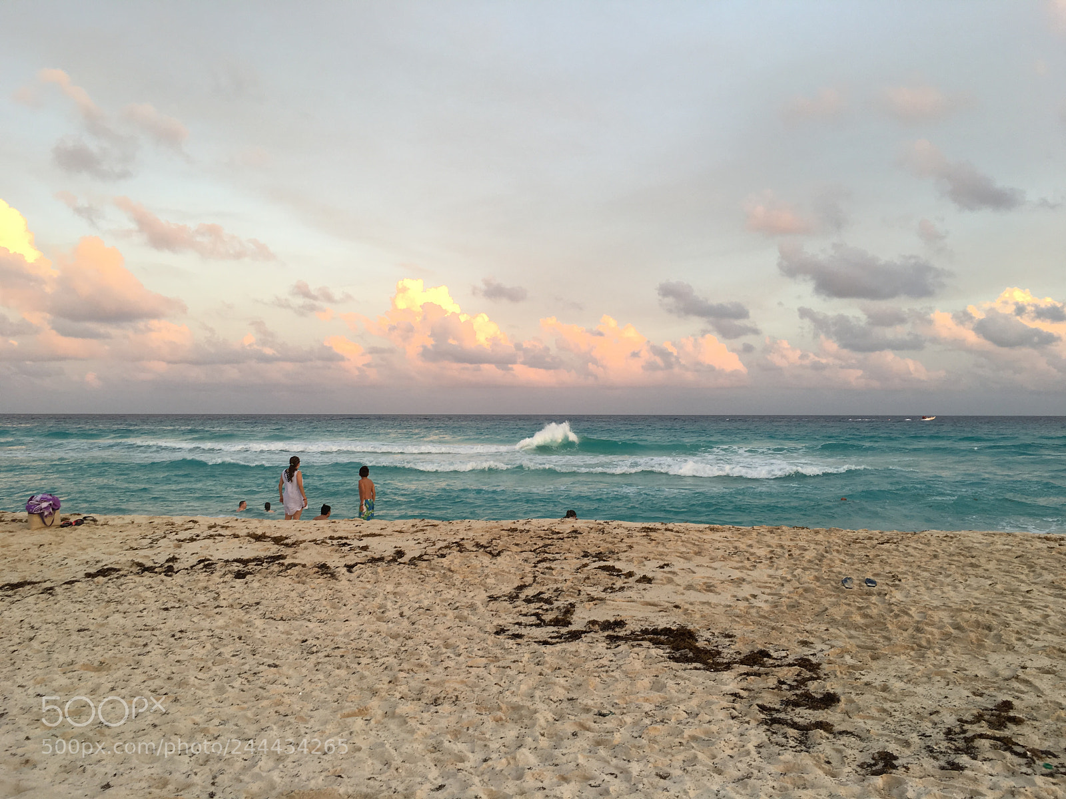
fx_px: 893
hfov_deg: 61.7
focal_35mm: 29
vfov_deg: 48.2
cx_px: 533
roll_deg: +0.2
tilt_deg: +0.9
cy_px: 400
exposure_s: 1/60
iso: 25
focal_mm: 4.15
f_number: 2.2
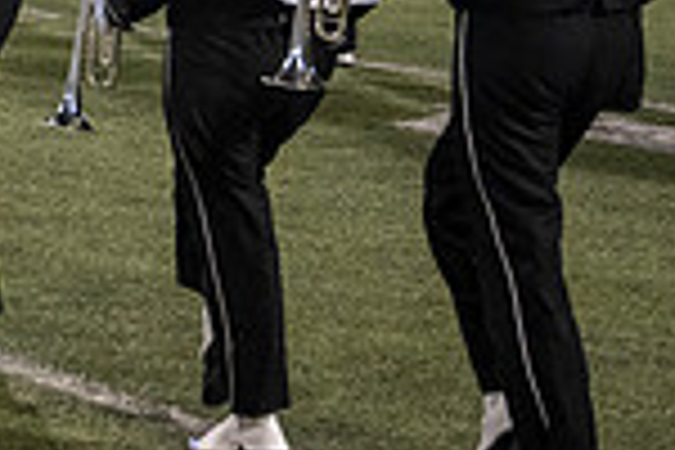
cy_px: -245
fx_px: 2831
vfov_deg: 8.8
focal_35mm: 151
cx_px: -562
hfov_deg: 12.4
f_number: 4
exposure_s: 1/500
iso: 2500
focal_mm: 39
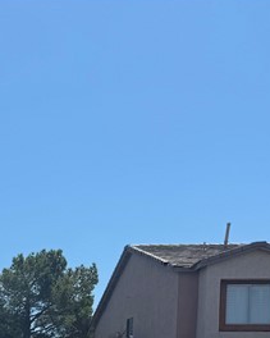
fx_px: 909
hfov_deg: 14.1
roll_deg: -1.7
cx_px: -276
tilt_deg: -1.1
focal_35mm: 91
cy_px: 483
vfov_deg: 18.9
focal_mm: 6.76
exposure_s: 1/5814
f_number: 1.78
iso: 80
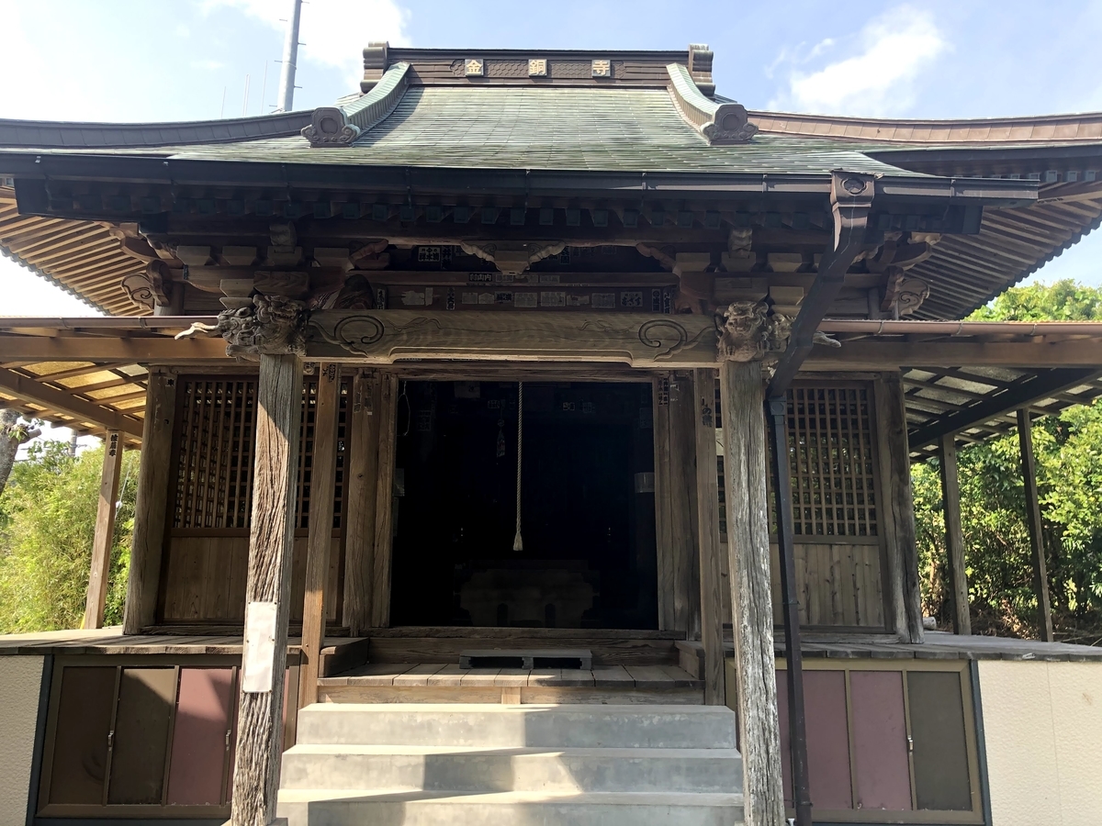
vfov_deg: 49.7
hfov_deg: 63.4
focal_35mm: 28
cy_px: 413
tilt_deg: +12.6
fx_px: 891
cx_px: 551
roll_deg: +0.5
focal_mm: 4
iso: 20
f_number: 1.8
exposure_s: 1/201
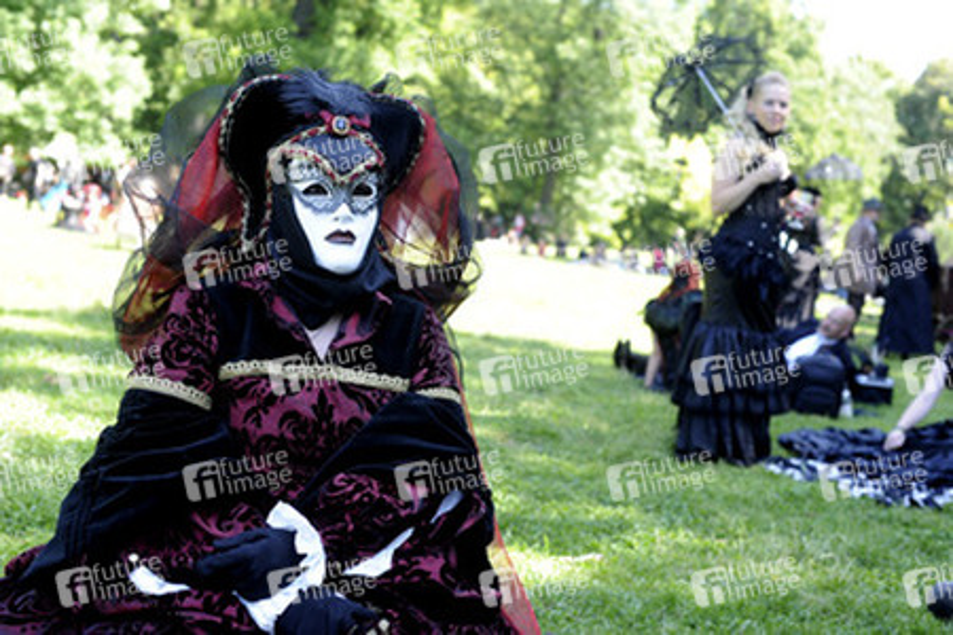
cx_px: 476
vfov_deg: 27.0
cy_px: 318
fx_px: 1324
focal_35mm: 50
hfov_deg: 39.6
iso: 800
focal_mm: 50
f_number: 5
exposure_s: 1/320
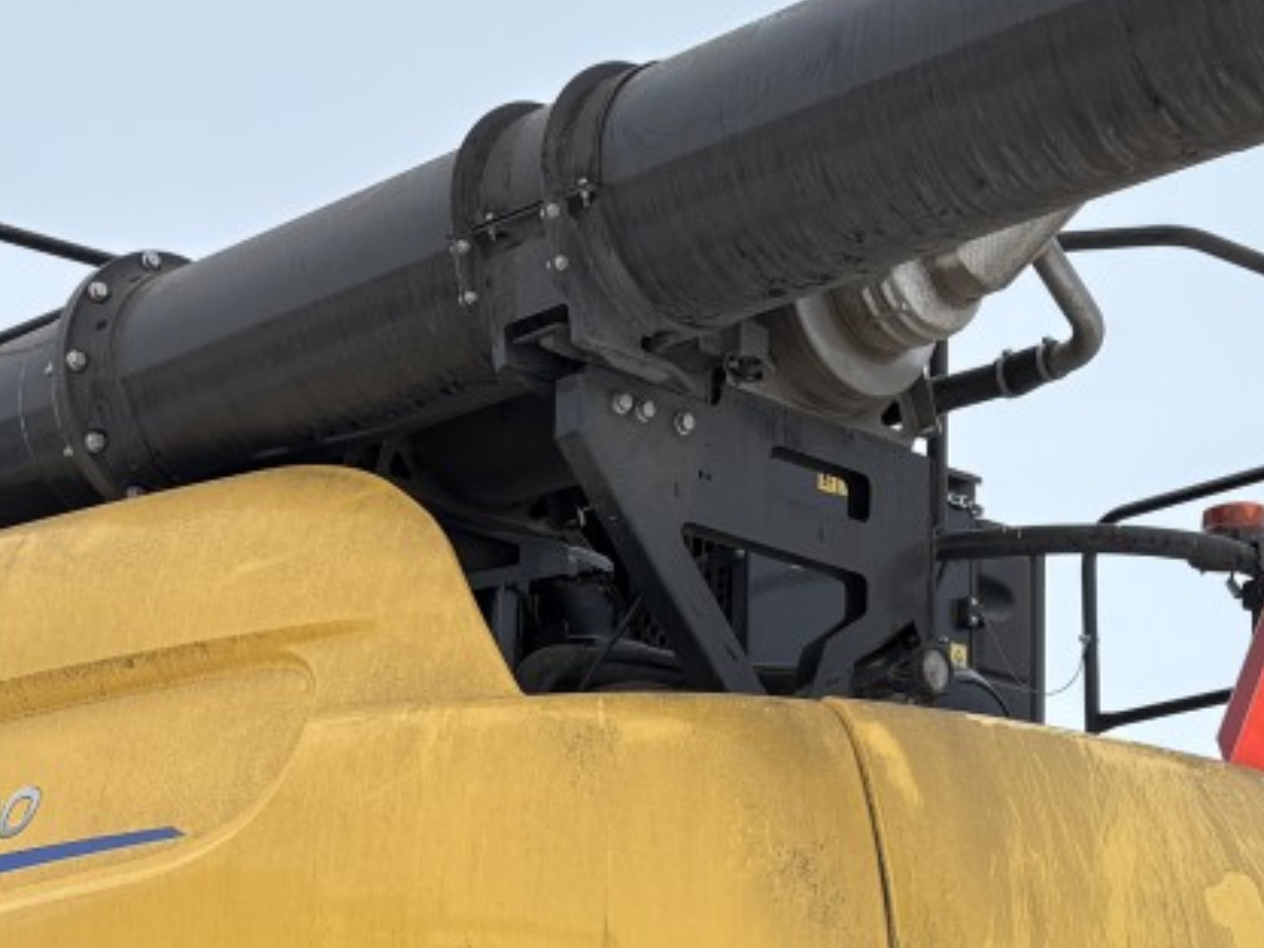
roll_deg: -1.9
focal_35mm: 90
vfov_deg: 16.0
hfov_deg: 21.6
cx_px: 307
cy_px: 1036
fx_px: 3286
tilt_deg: +7.4
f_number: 1.6
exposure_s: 1/850
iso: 50
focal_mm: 5.96
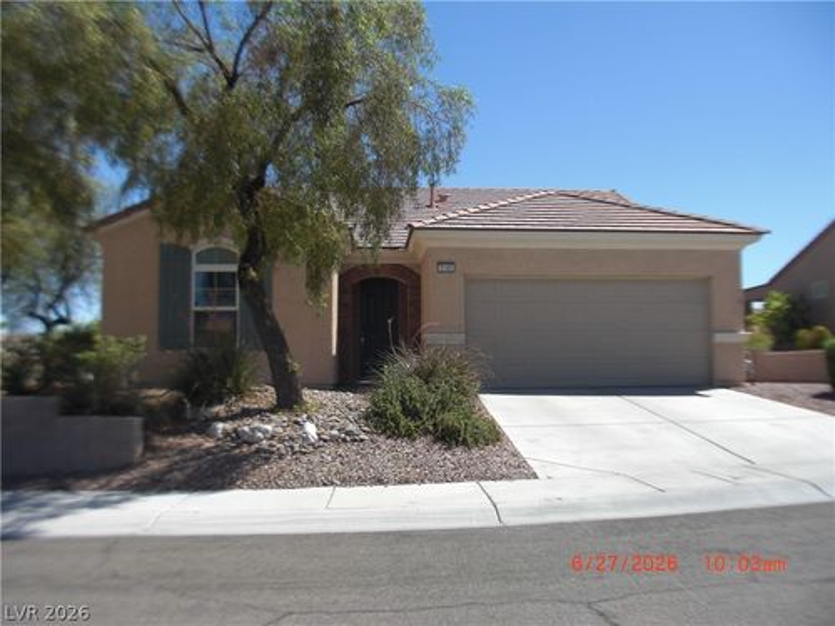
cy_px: 313
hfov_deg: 51.4
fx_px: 868
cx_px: 418
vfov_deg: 39.7
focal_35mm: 36
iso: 50
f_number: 7.9
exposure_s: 1/160
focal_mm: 6.3
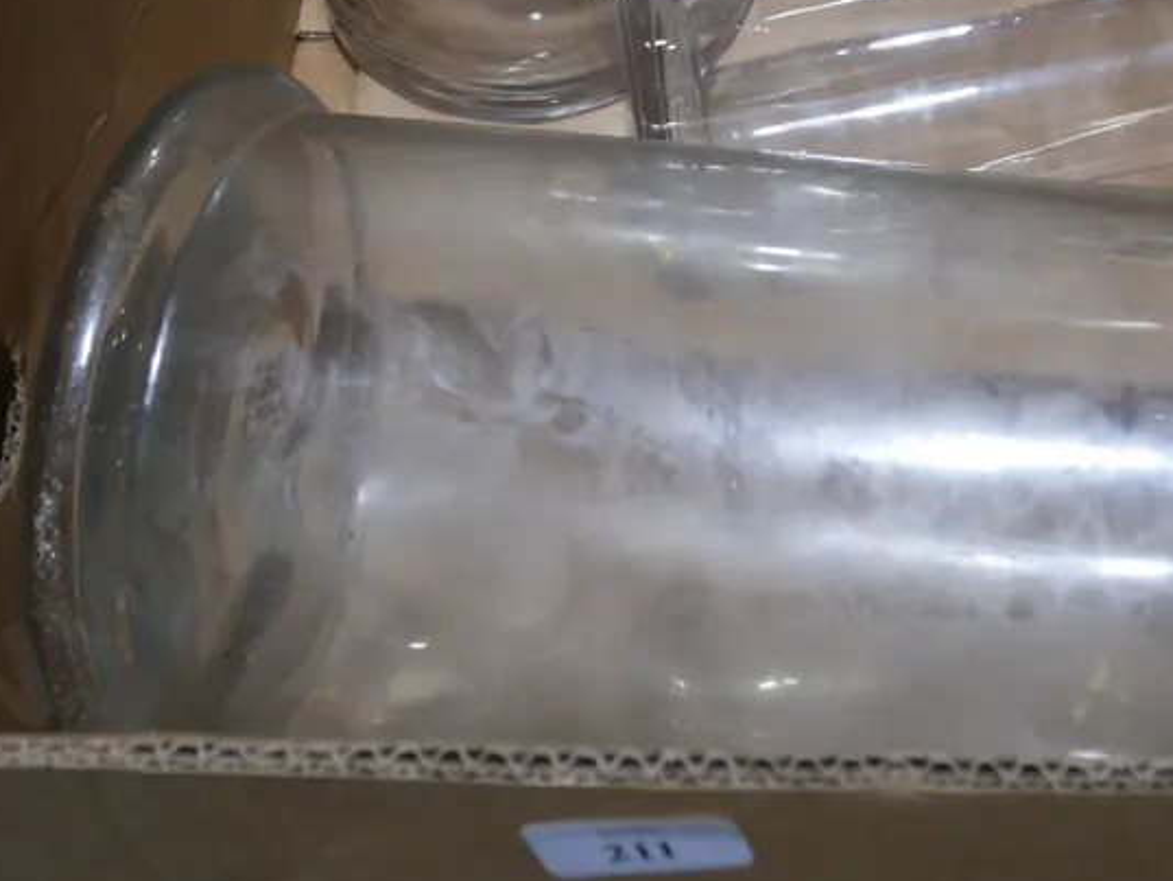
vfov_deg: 23.4
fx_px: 2068
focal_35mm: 61
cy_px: 73
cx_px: 824
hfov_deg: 31.3
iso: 200
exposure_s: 1/100
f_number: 3.6
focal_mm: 16
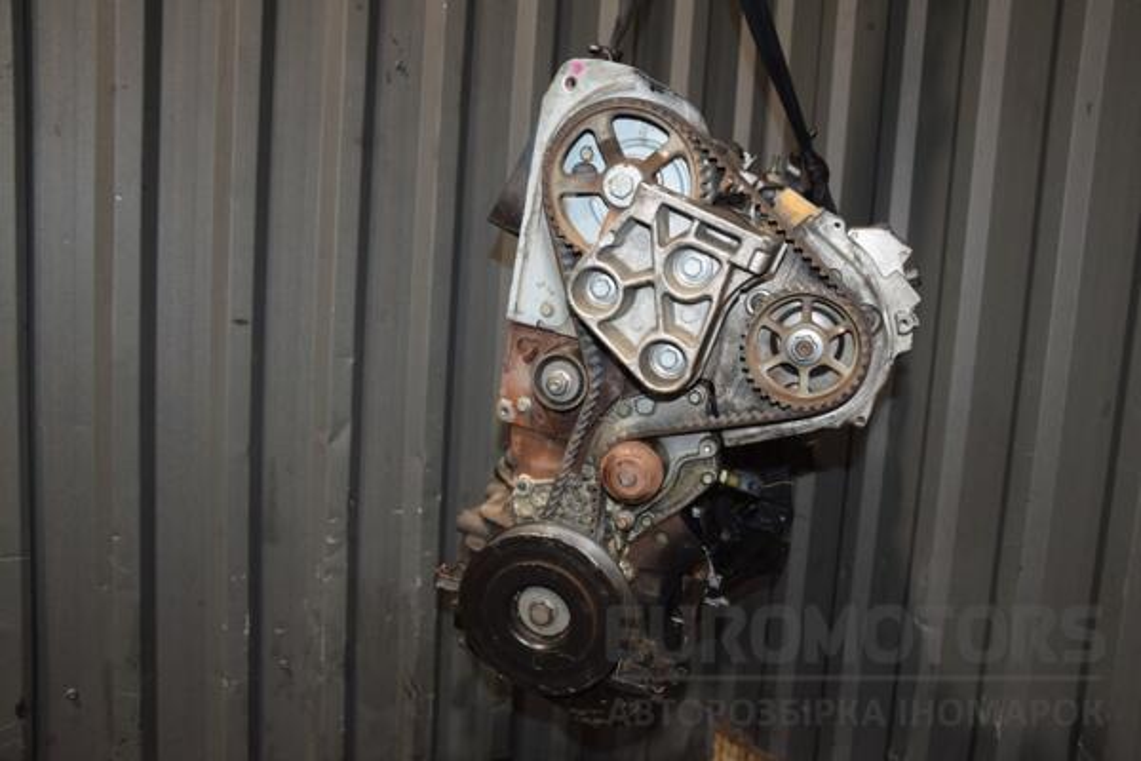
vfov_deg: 41.7
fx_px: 998
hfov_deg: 59.5
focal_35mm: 32
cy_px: 380
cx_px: 570
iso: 800
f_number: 5
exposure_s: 1/60
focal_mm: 21
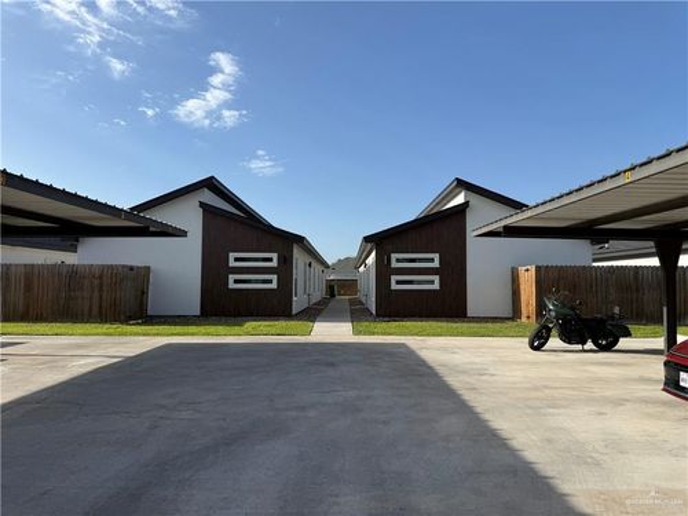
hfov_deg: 71.6
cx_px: 344
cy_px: 258
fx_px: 477
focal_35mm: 24
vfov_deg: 56.8
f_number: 1.78
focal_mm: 6.76
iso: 80
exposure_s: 1/4673
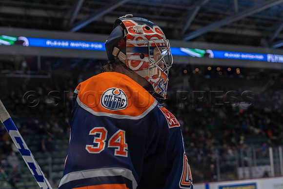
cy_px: 94
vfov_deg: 19.5
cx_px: 142
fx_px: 550
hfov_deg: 28.8
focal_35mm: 70
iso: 1600
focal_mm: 70
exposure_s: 1/640
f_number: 5
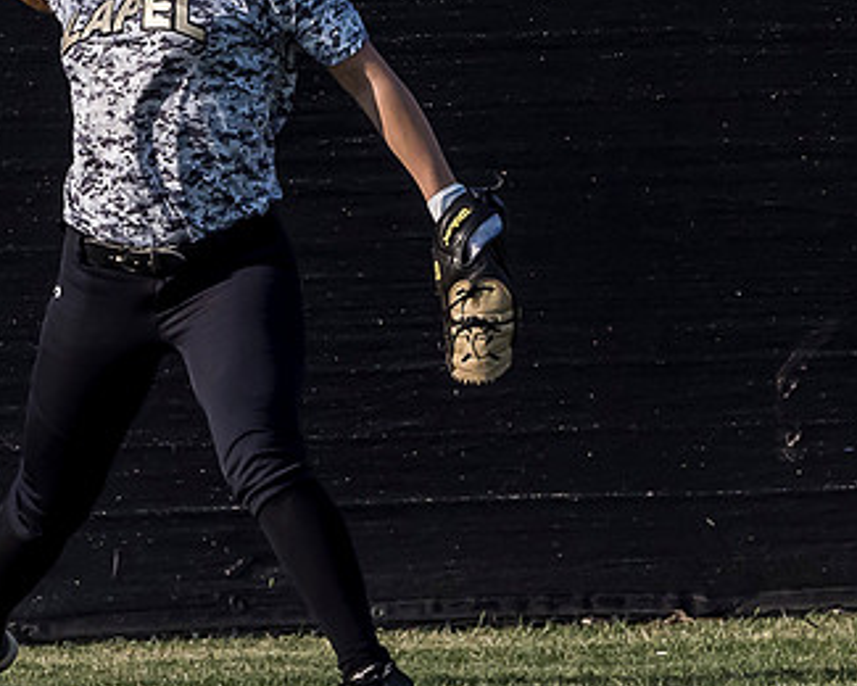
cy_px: 224
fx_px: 26556
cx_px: 216
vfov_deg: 1.5
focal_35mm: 1047
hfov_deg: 1.8
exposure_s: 1/2000
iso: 400
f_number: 6.3
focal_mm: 127
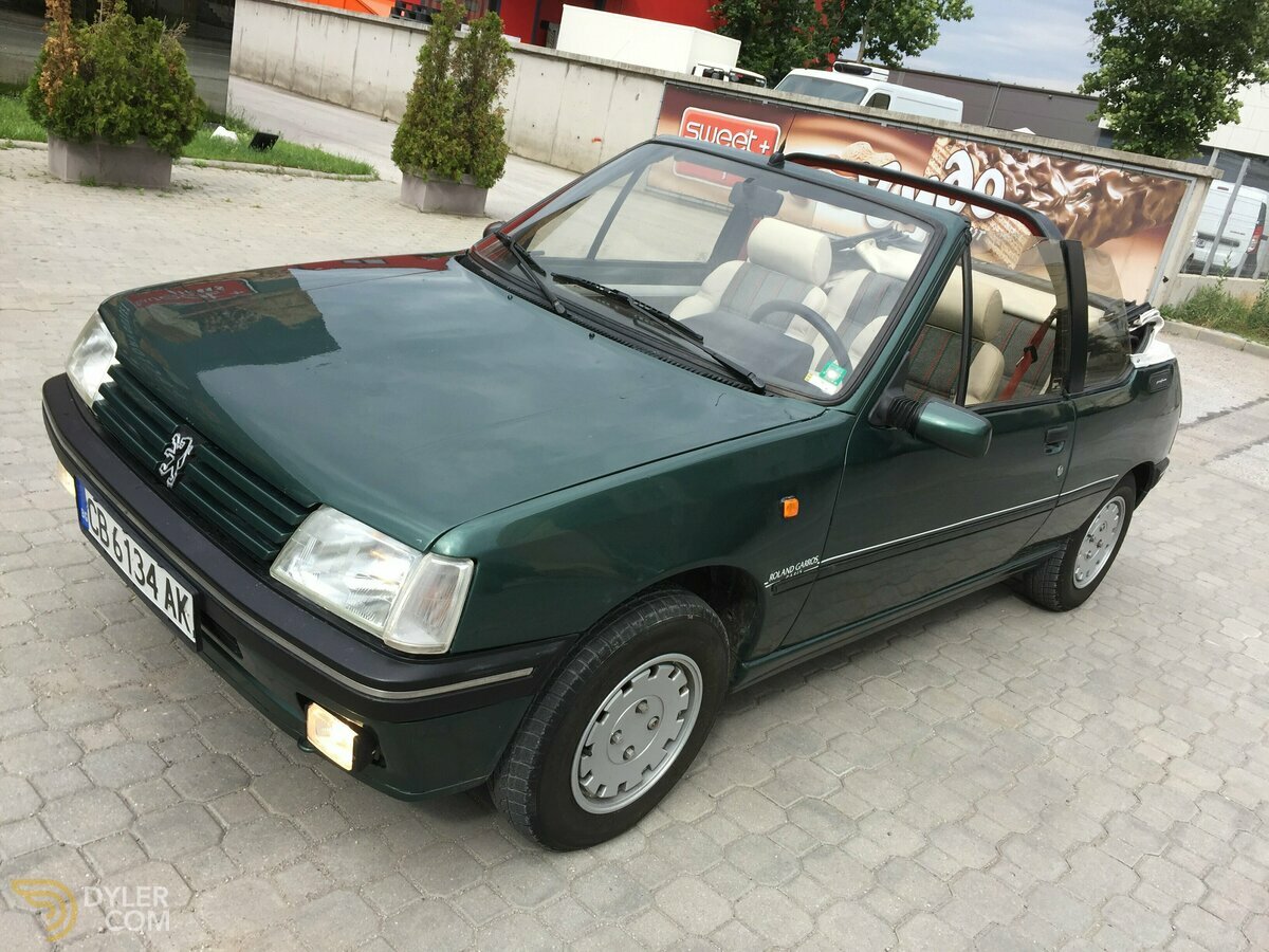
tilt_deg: -16.7
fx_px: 1063
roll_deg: -11.3
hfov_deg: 61.7
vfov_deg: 48.2
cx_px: 634
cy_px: 476
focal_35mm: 29
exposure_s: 1/706
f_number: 2.2
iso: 32
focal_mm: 4.15
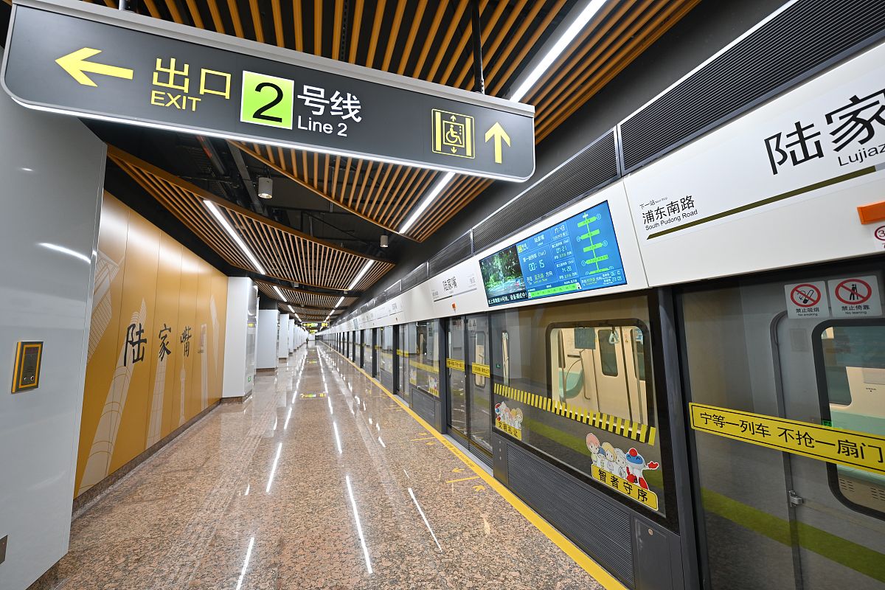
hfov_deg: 104.3
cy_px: 295
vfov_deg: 81.2
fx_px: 344
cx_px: 442
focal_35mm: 14
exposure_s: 1/125
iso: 500
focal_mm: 14
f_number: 2.8
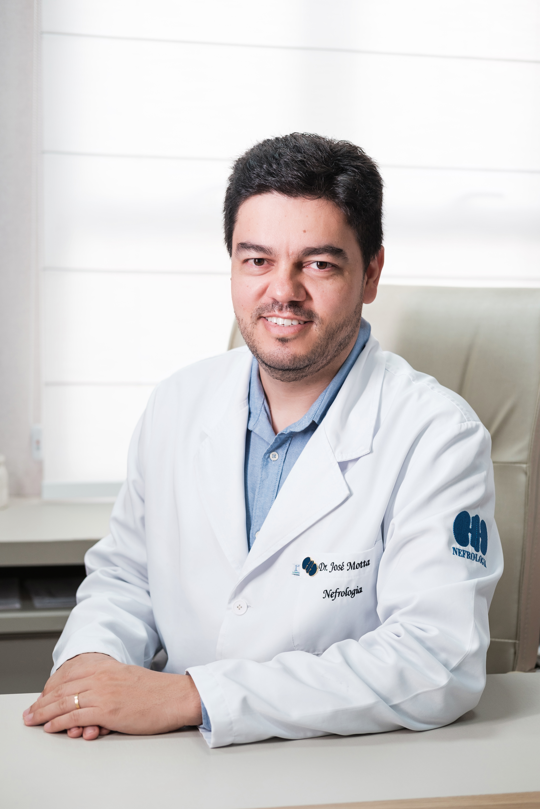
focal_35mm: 53
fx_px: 1192
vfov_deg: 37.5
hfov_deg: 25.5
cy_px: 404
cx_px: 270
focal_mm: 35
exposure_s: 1/125
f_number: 2.5
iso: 320
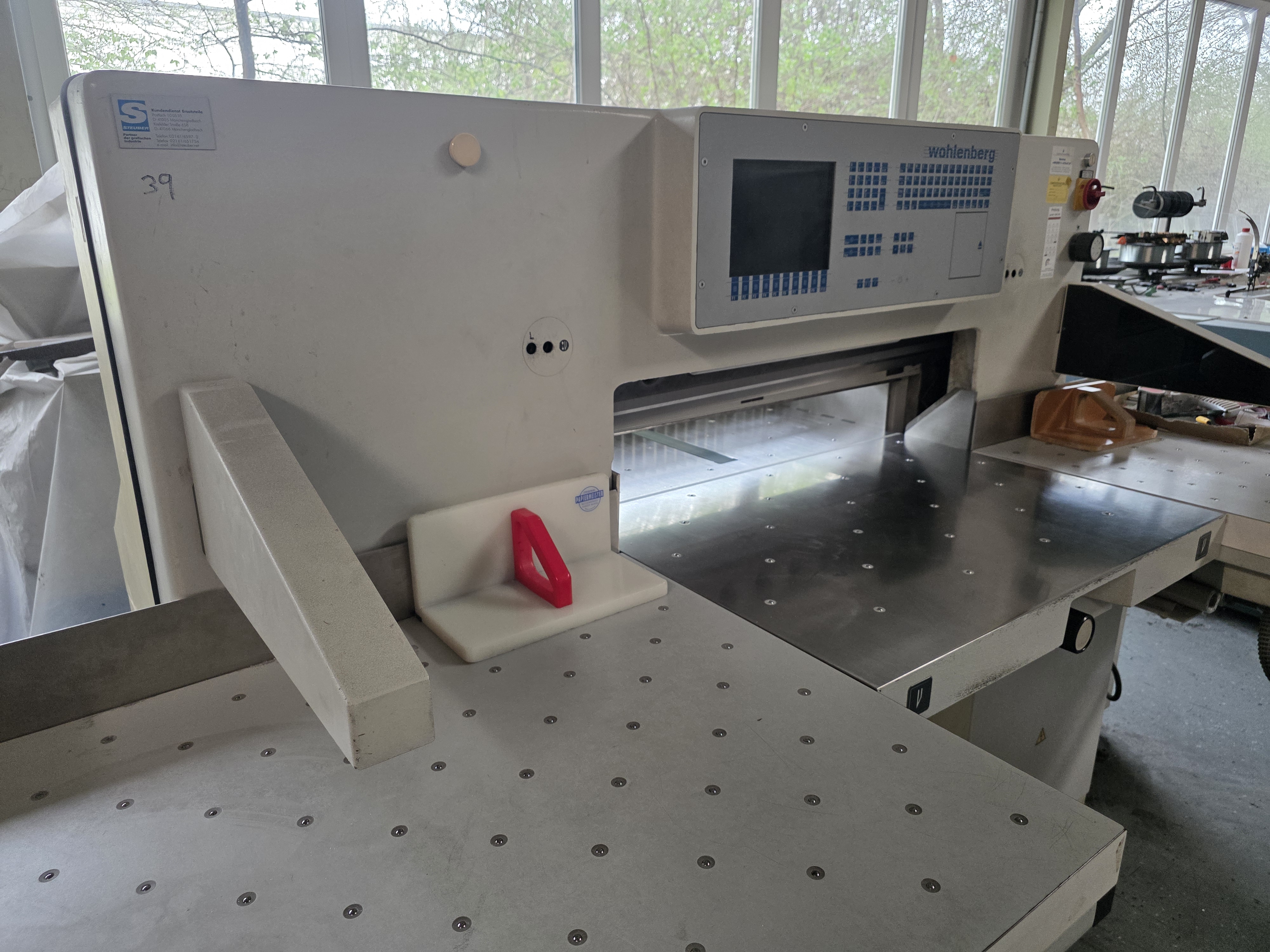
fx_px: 844
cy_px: 476
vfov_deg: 58.9
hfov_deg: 73.9
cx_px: 635
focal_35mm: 23
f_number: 1.7
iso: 200
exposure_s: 1/180
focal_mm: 6.3
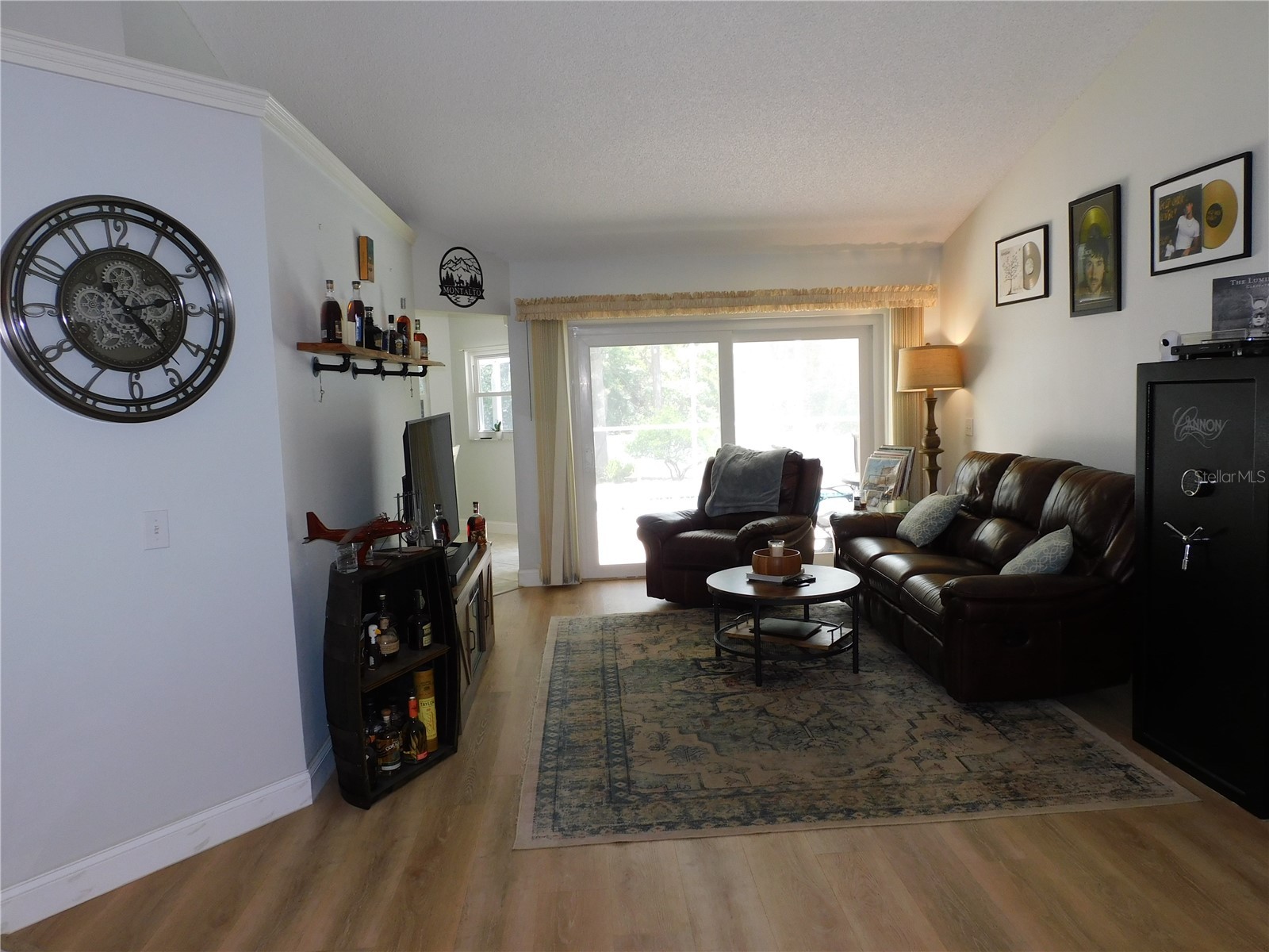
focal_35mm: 24
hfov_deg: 71.6
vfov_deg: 56.8
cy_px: 476
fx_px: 880
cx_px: 634
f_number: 3.3
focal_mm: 4.3
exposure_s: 1/40
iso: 125
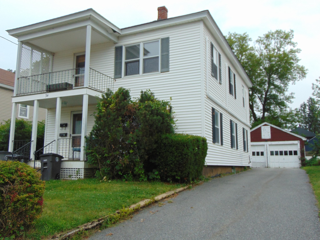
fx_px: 305
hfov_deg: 55.4
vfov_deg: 42.9
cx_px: 160
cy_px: 120
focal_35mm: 33
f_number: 3.2
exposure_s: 1/160
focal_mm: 5.8
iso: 80
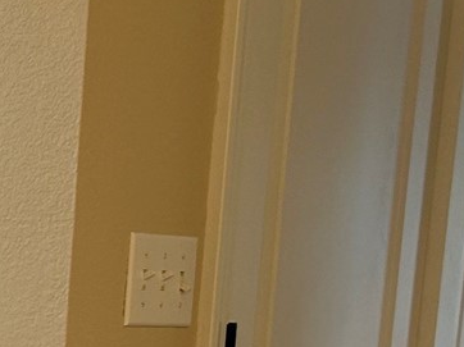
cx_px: -474
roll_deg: -1.7
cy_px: 557
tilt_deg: -8.7
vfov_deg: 10.3
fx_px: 1849
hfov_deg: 12.5
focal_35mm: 138
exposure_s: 1/120
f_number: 1.5
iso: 50
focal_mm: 5.7
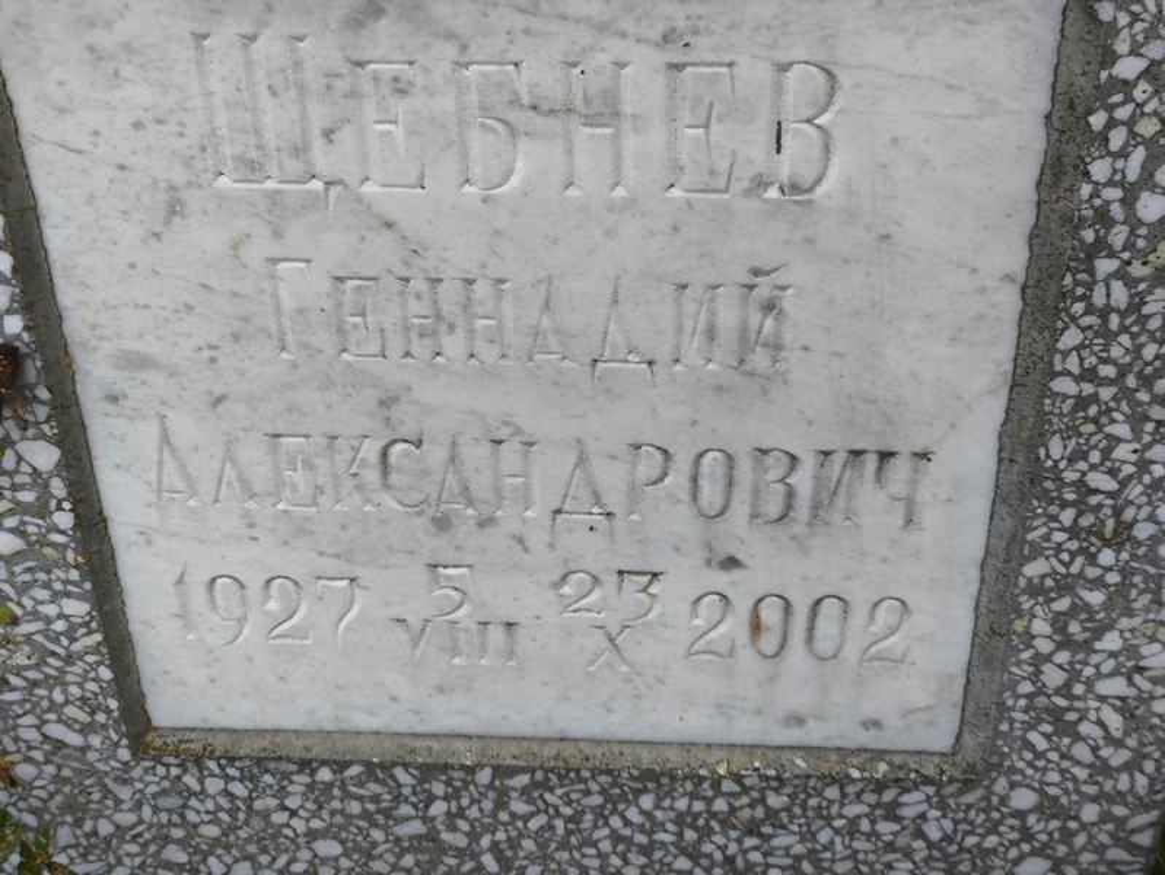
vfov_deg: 29.1
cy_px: 438
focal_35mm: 50
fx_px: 1684
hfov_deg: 38.2
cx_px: 582
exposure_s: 1/270
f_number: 1.7
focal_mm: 4.71
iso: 50
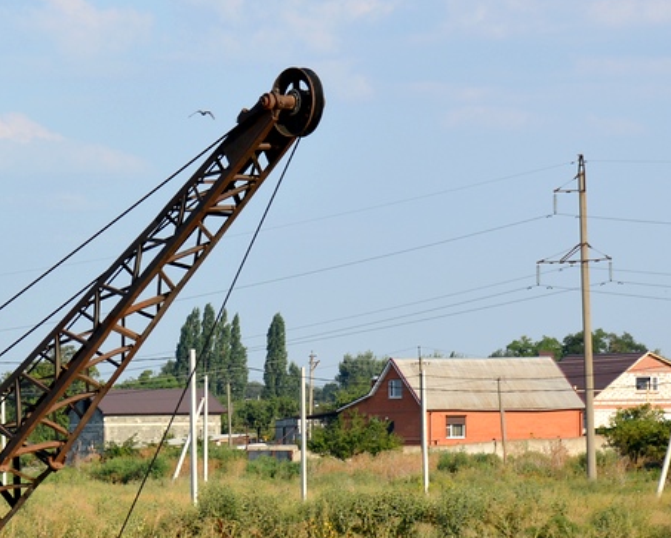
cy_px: 468
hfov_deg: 6.9
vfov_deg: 5.5
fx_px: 5549
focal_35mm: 279
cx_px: -93
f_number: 8
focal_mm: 75
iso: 125
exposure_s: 1/250
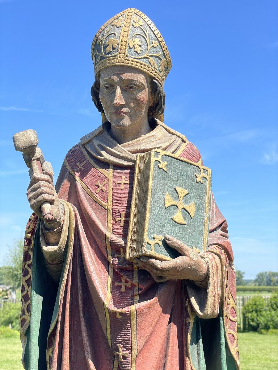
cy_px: 185
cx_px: 139
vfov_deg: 36.8
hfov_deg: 28.0
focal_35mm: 52
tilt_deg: +11.4
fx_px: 557
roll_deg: -0.1
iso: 25
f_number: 2
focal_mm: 6
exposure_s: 1/959
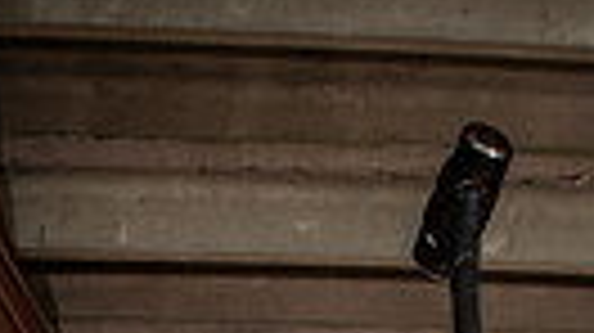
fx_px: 1353
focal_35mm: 86
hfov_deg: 24.4
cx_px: 459
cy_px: 950
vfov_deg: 10.6
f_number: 7.1
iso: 160
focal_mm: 24
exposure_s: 1/400
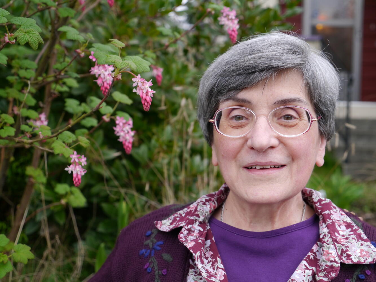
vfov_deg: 28.0
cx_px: 188
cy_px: 141
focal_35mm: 52
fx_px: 565
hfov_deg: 36.8
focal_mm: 26
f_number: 3.2
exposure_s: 1/320
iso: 400
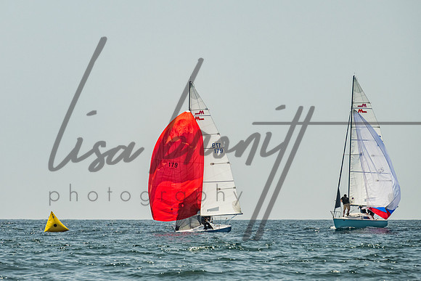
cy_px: 111
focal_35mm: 265
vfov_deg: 5.2
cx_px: 197
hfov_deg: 7.8
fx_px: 3100
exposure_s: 1/1600
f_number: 6.3
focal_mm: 180
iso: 320
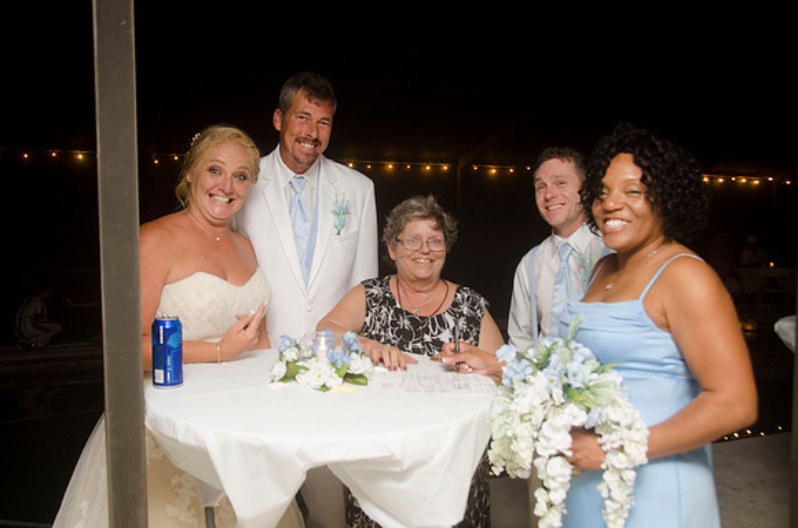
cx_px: 399
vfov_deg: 39.8
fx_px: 730
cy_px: 264
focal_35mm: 33
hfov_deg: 57.3
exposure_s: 1/60
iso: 400
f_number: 5.6
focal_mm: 22
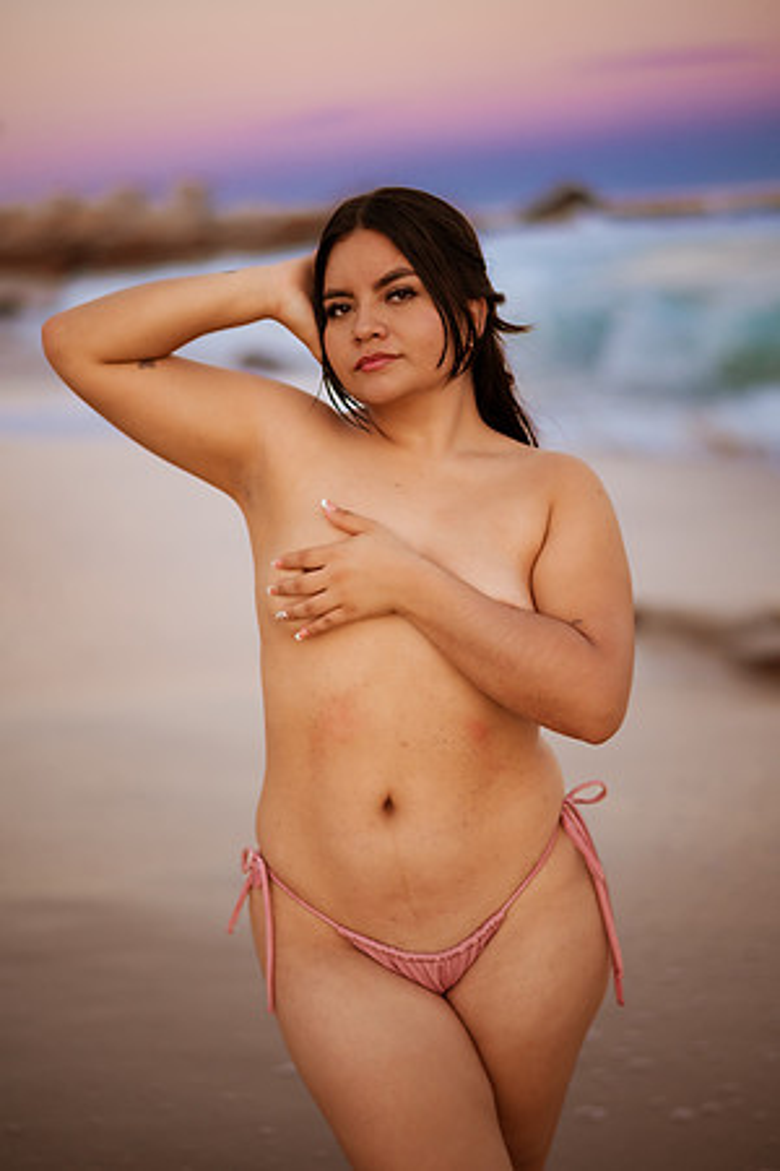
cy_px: 586
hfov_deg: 23.4
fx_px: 1885
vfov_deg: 34.5
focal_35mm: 58
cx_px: 390
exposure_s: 1/800
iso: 500
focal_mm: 58
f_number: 1.4
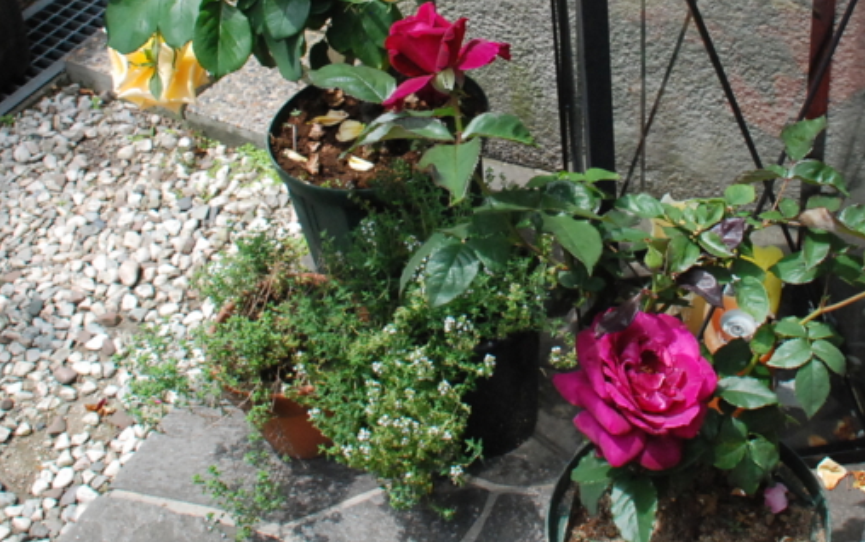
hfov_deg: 38.0
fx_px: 1250
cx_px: 523
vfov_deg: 24.1
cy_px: 118
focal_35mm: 53
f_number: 13
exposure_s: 1/640
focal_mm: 22
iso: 1600
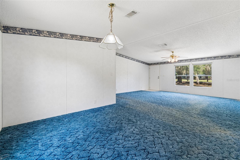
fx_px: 100
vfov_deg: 77.3
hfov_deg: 100.4
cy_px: 80
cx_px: 120
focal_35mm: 15
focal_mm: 10
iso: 100
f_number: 7.1
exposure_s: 1/5
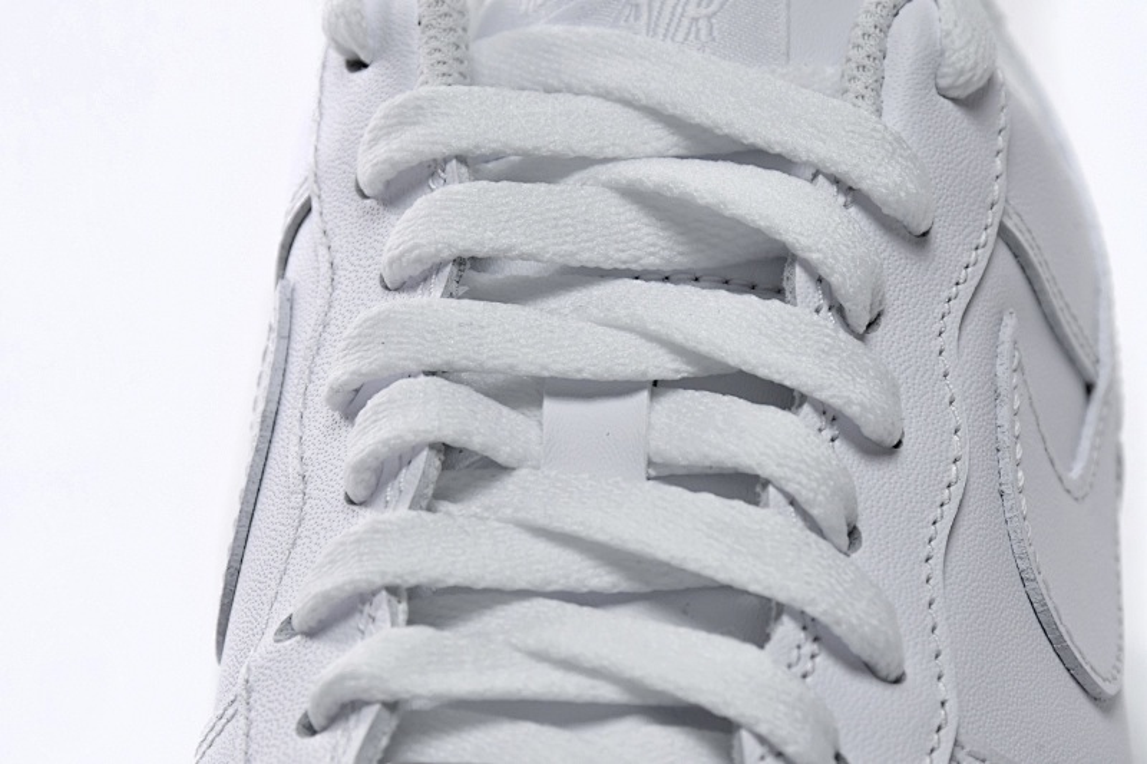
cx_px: 574
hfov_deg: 9.8
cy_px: 382
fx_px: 6689
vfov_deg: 6.5
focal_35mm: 210
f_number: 14
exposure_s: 1/125
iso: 1600
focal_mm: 140
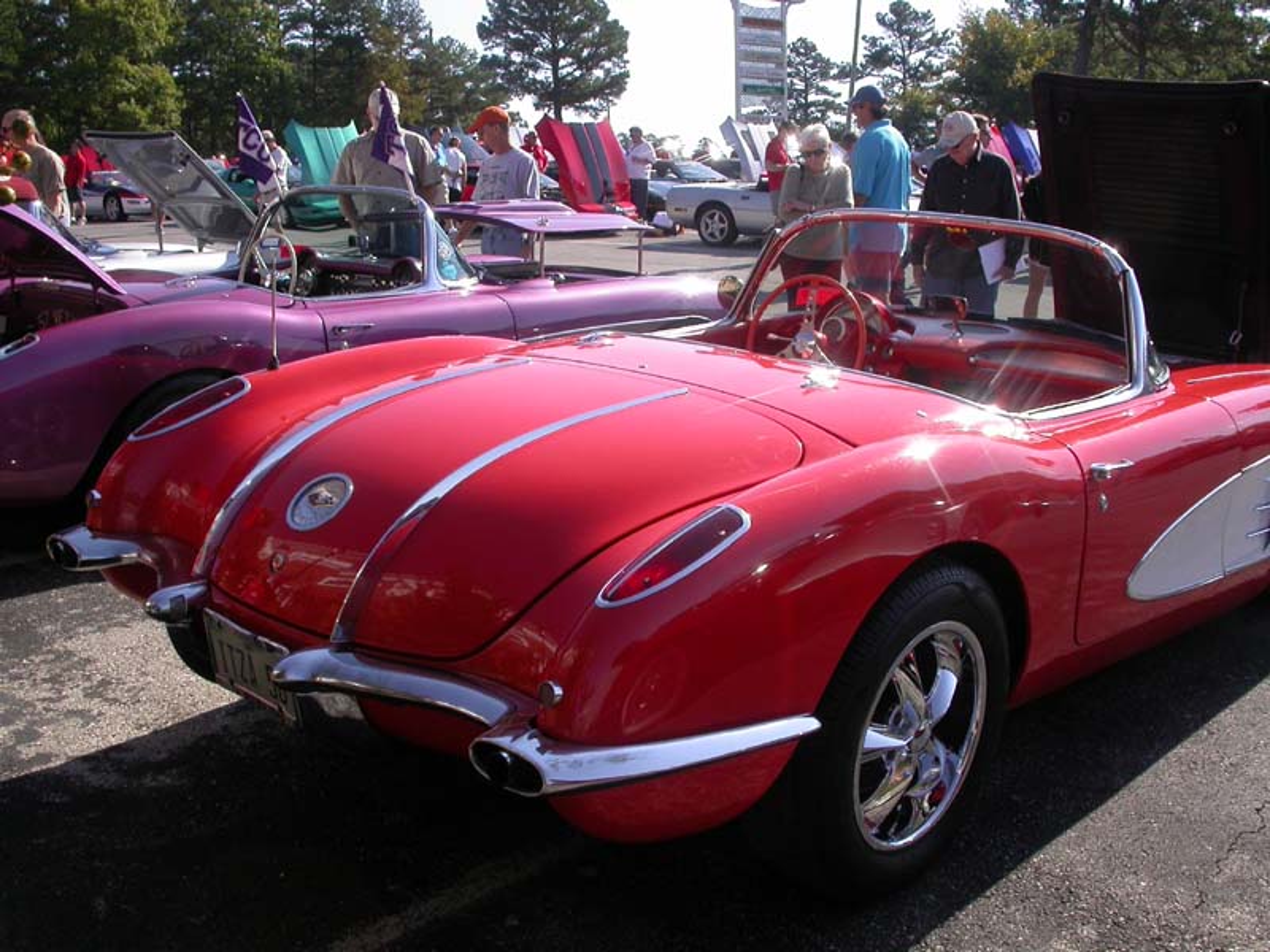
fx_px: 1394
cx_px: 635
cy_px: 476
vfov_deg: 37.7
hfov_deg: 49.0
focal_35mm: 38
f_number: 6.7
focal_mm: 7.85
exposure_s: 1/287
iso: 100
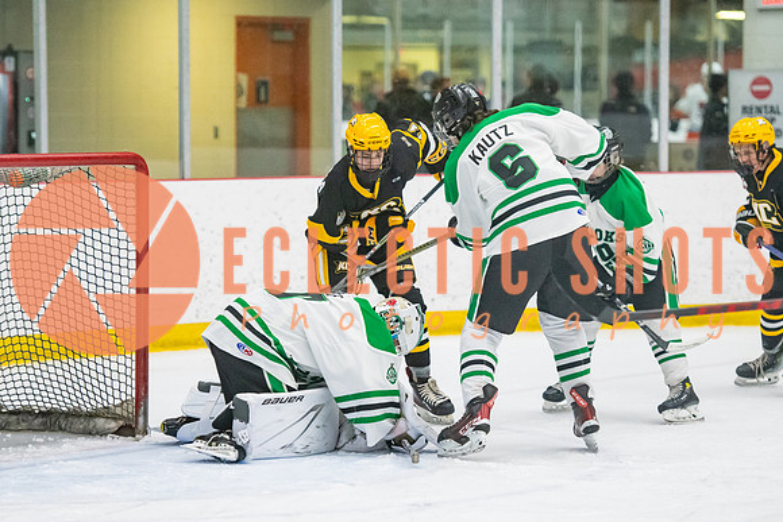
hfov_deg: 11.5
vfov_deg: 7.7
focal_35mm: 178
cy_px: 317
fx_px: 3882
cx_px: 379
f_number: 2.8
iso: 4000
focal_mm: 125
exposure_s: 1/800
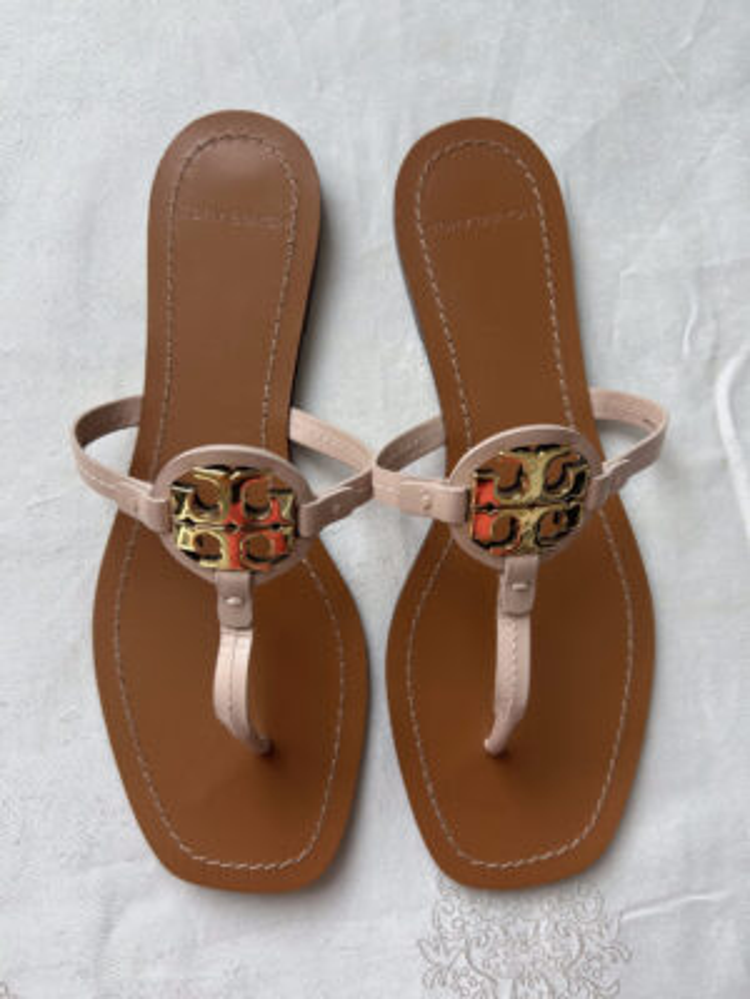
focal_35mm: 26
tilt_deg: -88.4
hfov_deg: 53.1
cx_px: 375
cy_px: 500
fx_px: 751
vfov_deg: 67.3
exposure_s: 1/121
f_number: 1.5
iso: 32
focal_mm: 5.7
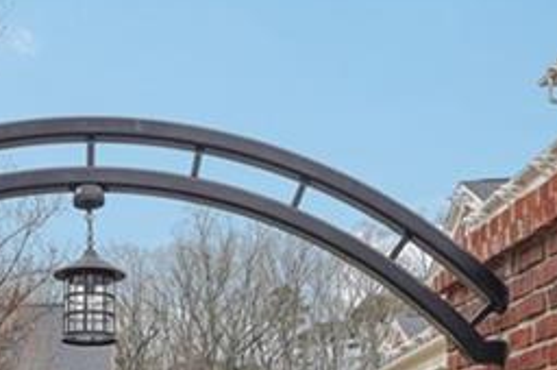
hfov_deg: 34.5
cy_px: 471
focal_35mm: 56
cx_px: 104
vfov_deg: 21.9
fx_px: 865
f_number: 8
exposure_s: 1/320
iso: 320
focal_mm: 14
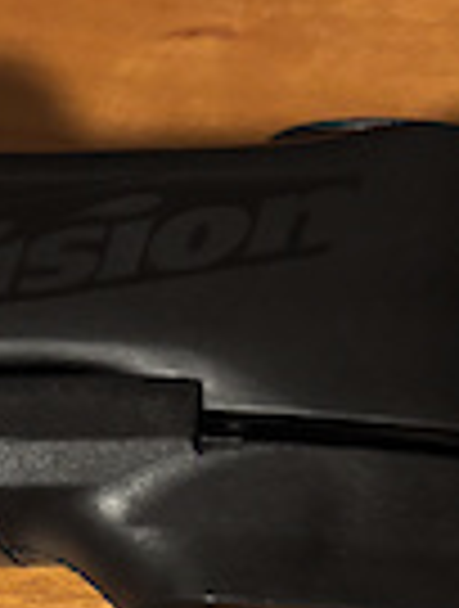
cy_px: 748
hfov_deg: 15.5
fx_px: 1689
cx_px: 182
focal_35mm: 96
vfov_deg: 19.1
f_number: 1.6
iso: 500
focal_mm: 5.96
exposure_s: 1/30
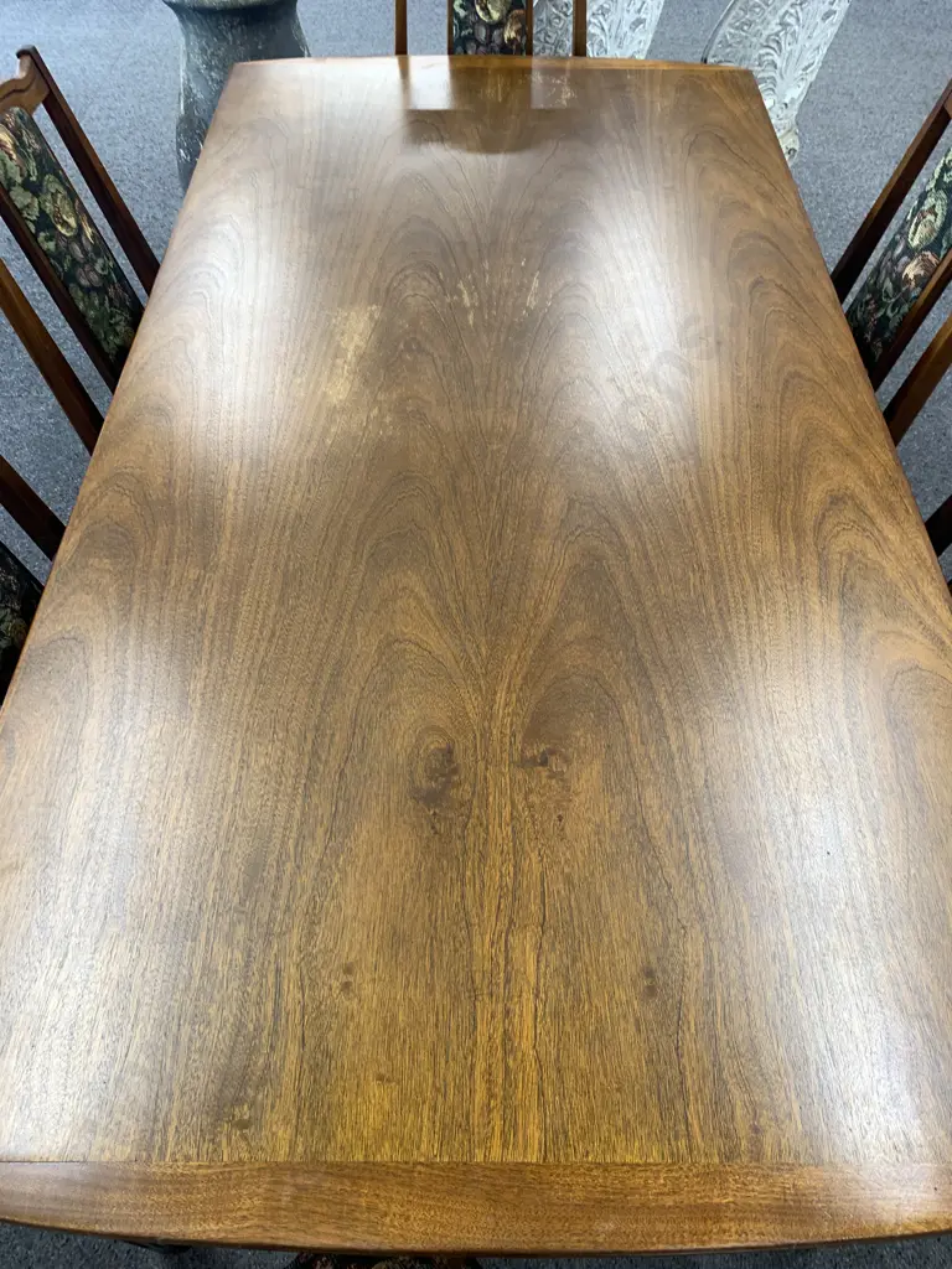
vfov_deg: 67.3
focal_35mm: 26
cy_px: 634
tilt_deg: -53.3
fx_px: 953
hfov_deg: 53.1
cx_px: 476
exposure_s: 1/50
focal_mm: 4.25
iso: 64
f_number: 1.8
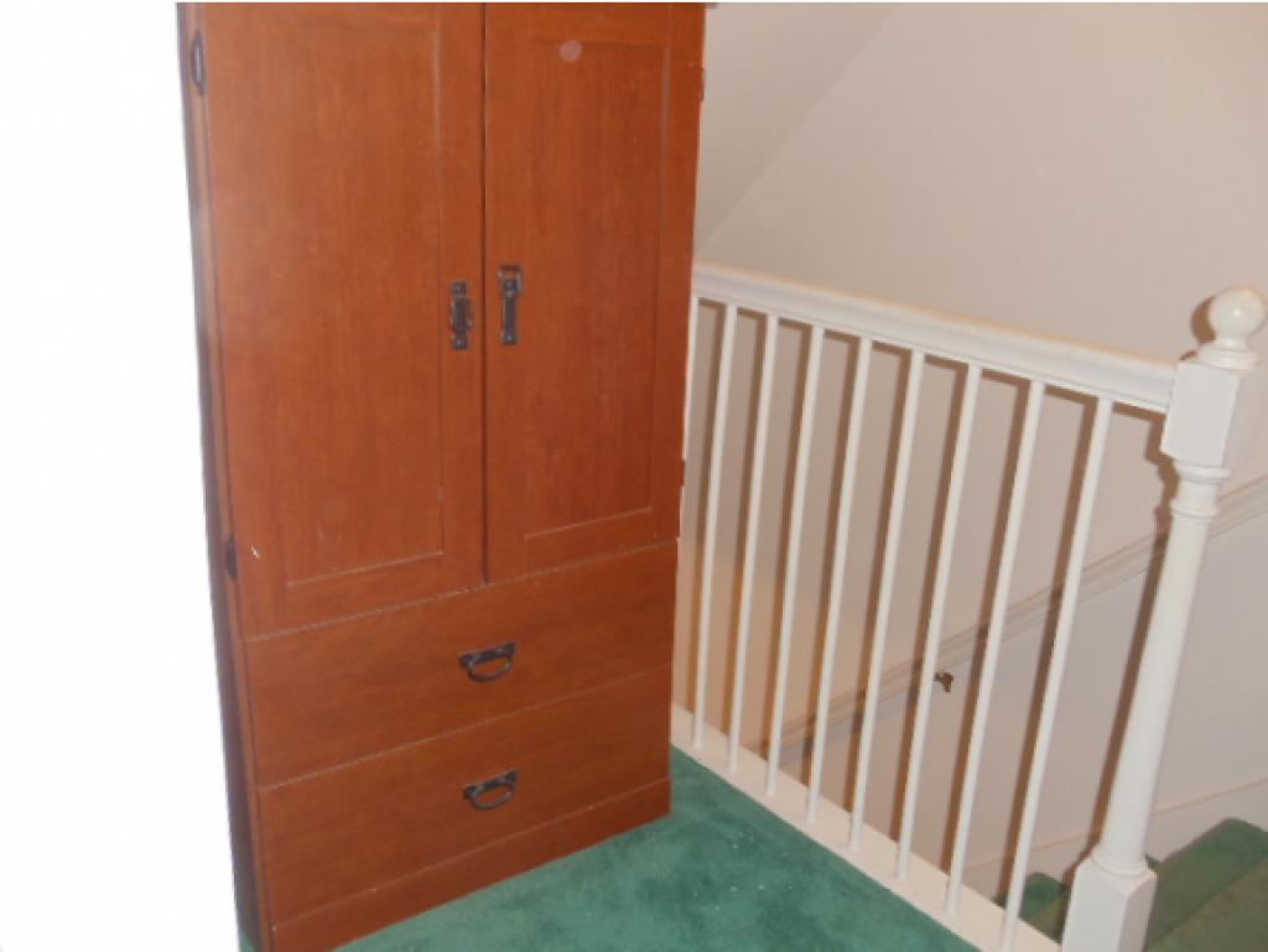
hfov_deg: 42.9
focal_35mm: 44
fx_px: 1612
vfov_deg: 32.9
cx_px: 634
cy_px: 476
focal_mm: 6
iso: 160
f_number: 3.5
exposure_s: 1/8
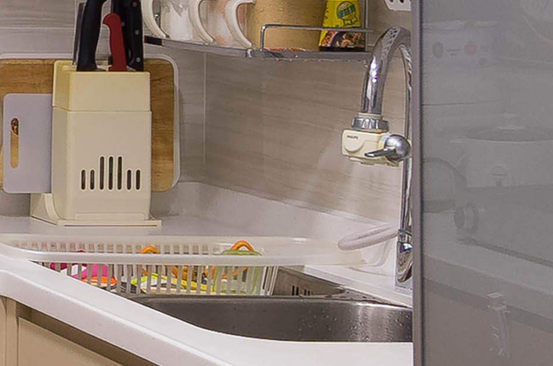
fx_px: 2055
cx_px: -518
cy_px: -173
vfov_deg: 9.9
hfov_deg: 13.4
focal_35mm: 134
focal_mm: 21
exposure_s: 1/60
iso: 1000
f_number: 7.1
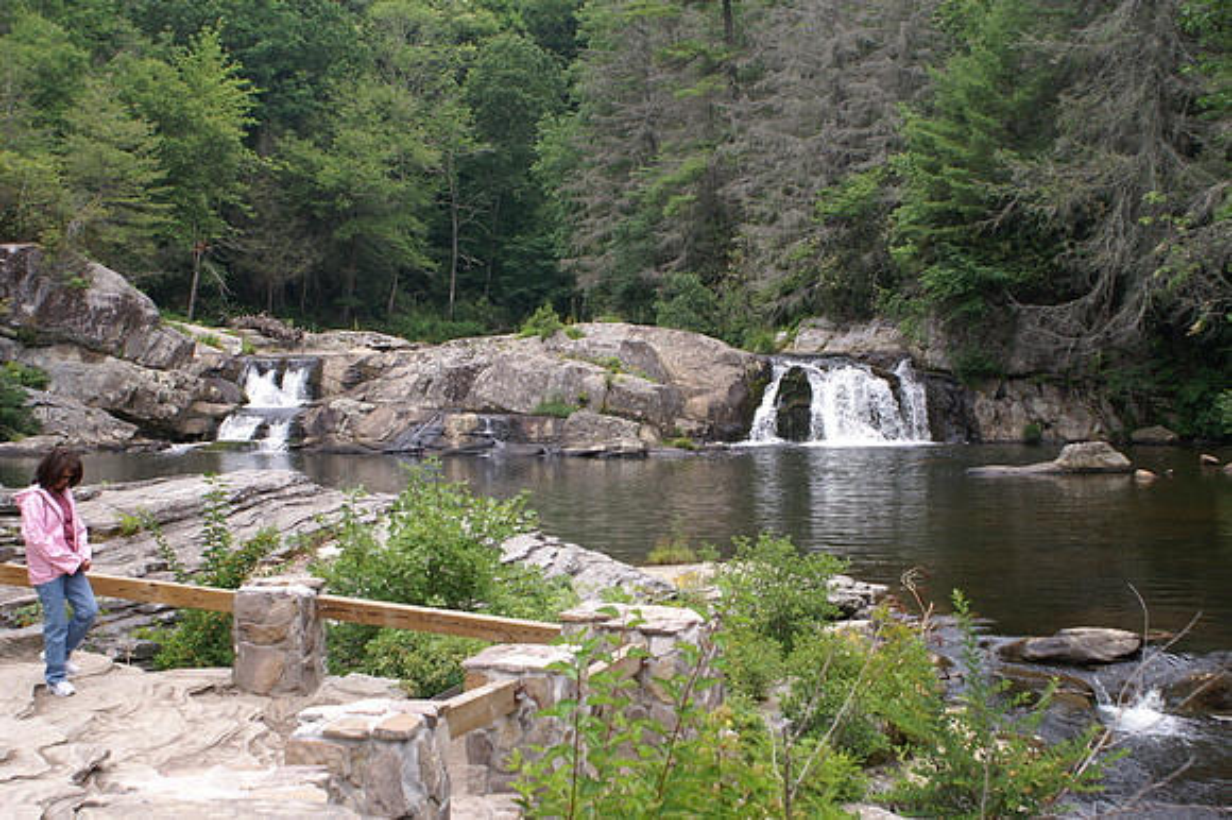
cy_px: 410
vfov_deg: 25.7
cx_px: 616
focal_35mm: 52
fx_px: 1796
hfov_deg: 37.9
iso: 100
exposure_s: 1/80
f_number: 9
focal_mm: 35
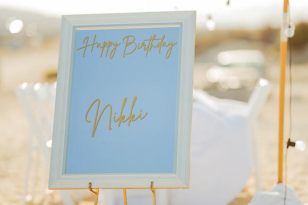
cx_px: 154
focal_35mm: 135
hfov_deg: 15.2
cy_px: 102
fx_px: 1155
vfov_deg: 10.2
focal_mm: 135
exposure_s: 1/3200
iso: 160
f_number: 1.8
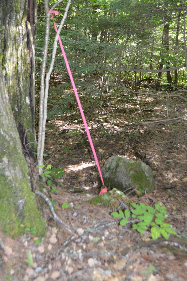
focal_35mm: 39
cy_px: 140
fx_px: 304
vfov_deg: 49.6
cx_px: 94
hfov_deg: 34.1
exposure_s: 1/60
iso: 500
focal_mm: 26
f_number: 4.2
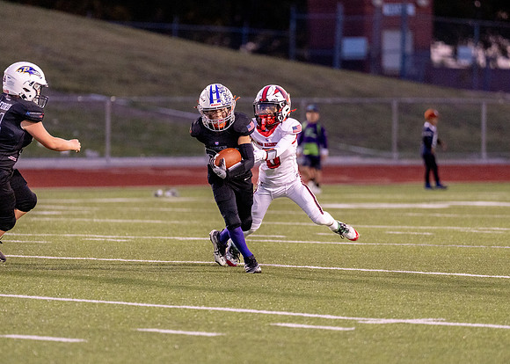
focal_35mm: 313
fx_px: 4534
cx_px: 246
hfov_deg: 6.4
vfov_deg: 4.6
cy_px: 179
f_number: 2.8
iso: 1600
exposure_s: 1/1000
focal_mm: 200
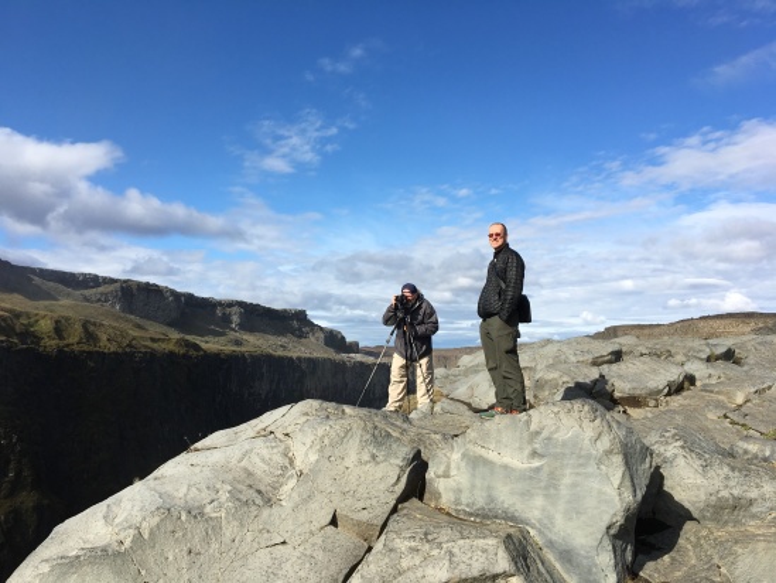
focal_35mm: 29
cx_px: 388
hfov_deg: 61.6
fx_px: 650
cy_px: 292
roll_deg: -1.5
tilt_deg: +5.0
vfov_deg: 48.2
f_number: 2.2
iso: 25
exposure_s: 1/1923
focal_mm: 4.15
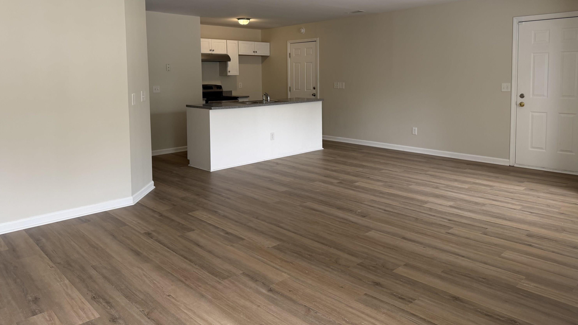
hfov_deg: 69.9
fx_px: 414
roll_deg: -0.1
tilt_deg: -4.1
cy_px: 105
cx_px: 293
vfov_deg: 42.2
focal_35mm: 27
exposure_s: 1/121
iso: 100
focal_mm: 6.76
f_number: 1.78
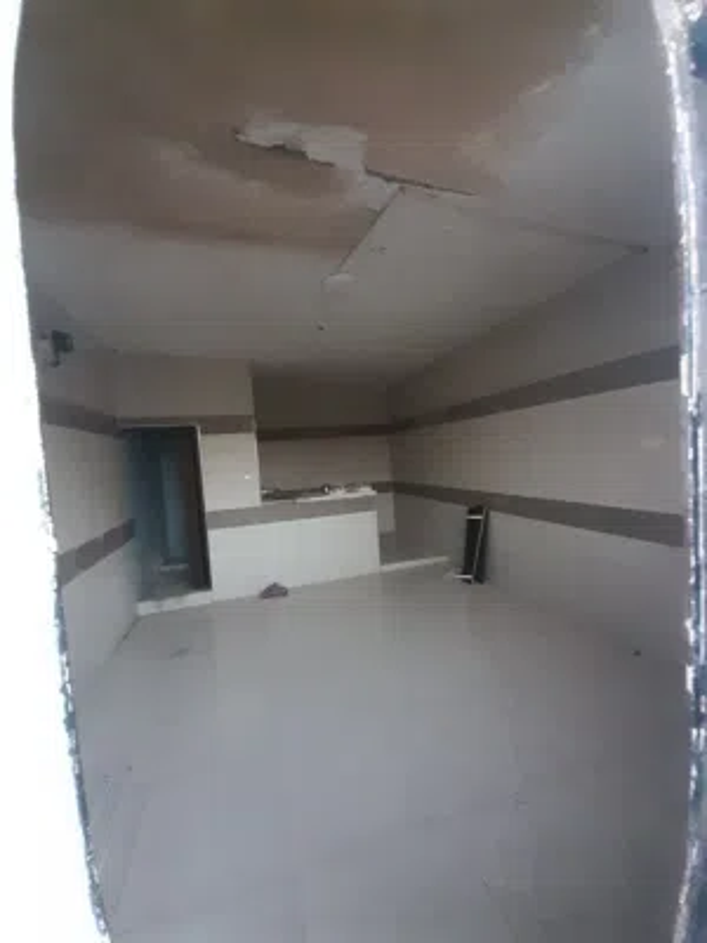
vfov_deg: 106.2
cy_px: 472
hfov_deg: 89.9
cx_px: 354
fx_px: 354
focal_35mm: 13
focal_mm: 1.13
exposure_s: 1/20
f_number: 2.2
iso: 640
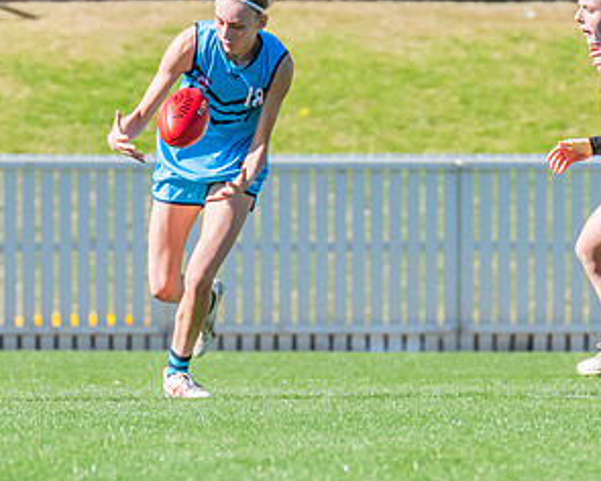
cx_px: 187
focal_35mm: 1472
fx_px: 26183
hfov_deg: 1.3
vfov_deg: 1.1
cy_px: 211
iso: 800
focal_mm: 420
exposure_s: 1/1250
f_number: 8
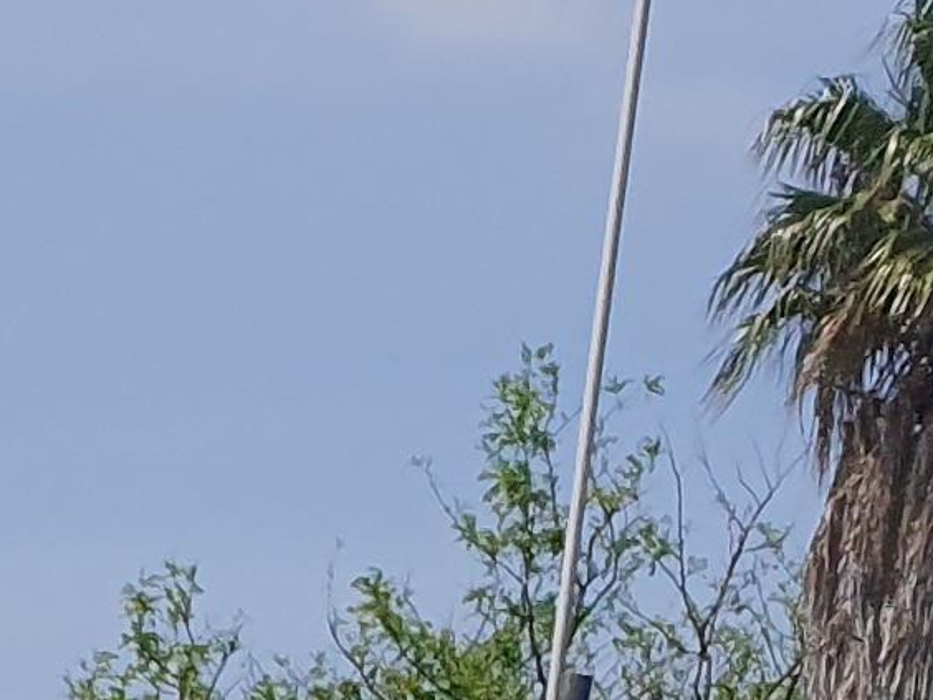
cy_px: 2461
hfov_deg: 9.5
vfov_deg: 6.8
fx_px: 5013
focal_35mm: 186
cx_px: -1267
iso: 50
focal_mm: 4.32
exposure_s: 1/3320
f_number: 2.4
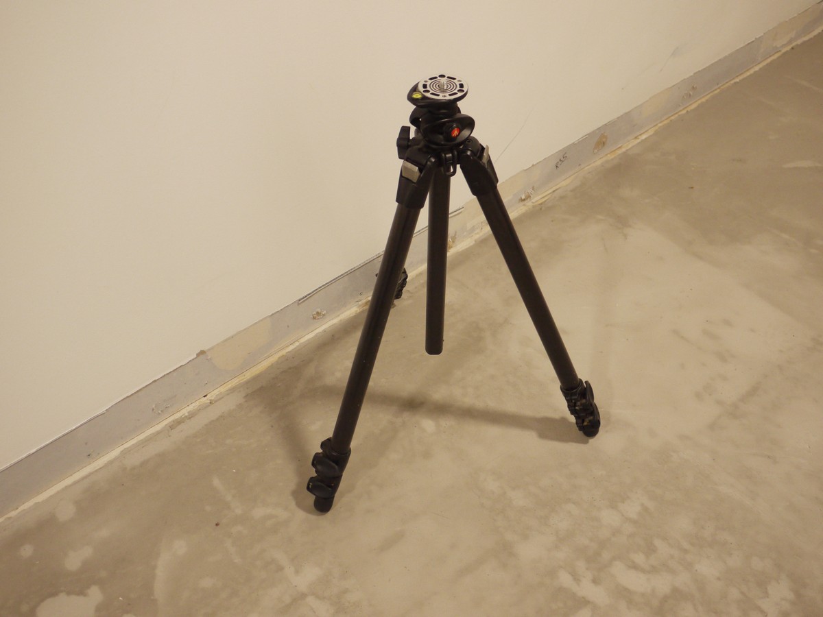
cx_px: 412
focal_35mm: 34
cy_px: 308
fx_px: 808
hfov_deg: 54.0
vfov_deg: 41.8
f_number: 4
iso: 800
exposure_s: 1/40
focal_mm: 17
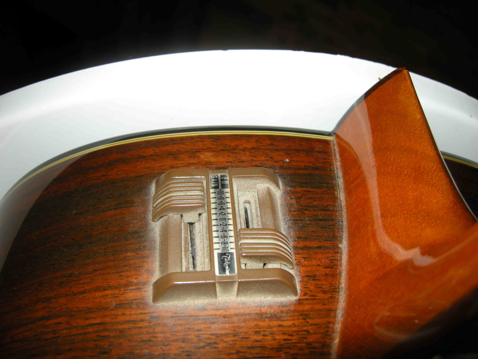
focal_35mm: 35
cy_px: 180
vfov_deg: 40.7
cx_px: 239
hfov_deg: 52.6
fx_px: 483
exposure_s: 1/60
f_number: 2.7
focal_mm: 7.5
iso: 64
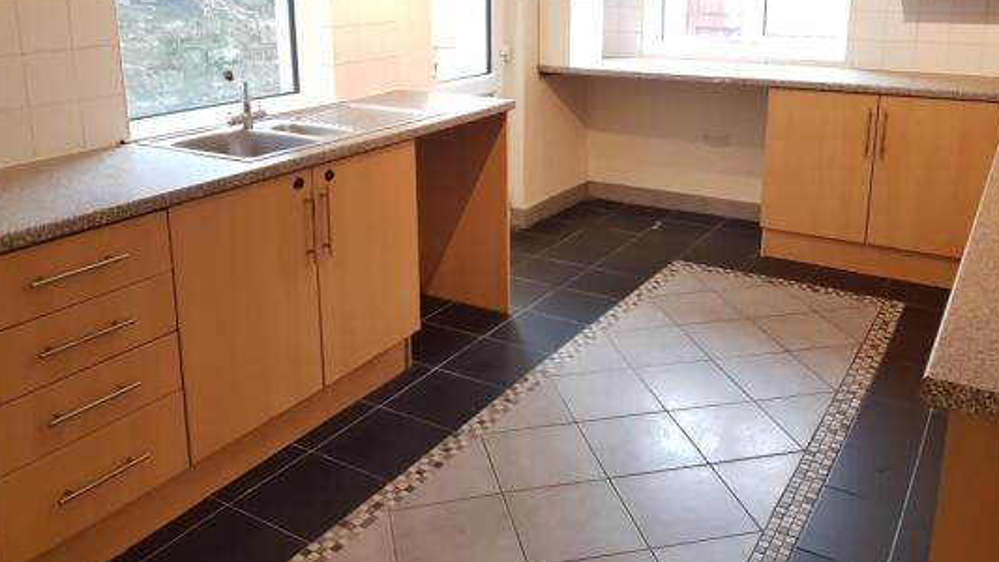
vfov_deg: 37.1
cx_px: 522
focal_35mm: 31
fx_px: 821
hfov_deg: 62.6
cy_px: 160
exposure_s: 1/50
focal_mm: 4.2
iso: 320
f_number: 1.7
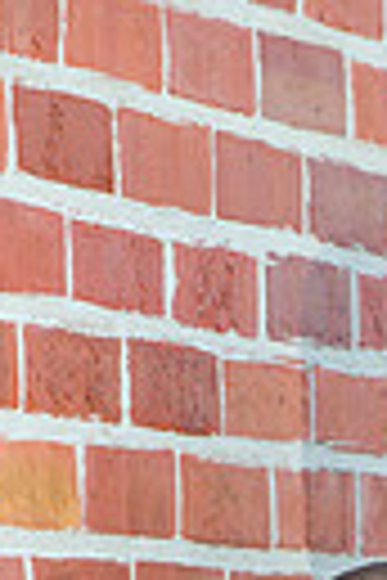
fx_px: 9578
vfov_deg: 3.5
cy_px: 1003
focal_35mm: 594
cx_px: 538
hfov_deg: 2.3
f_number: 5.6
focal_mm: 170
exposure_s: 1/80
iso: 400
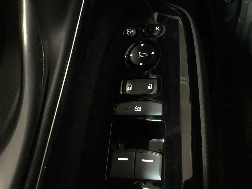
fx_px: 226
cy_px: 94
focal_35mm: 31
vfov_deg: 45.4
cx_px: 126
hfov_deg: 58.4
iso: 800
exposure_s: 1/17
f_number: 2.4
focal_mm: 3.3
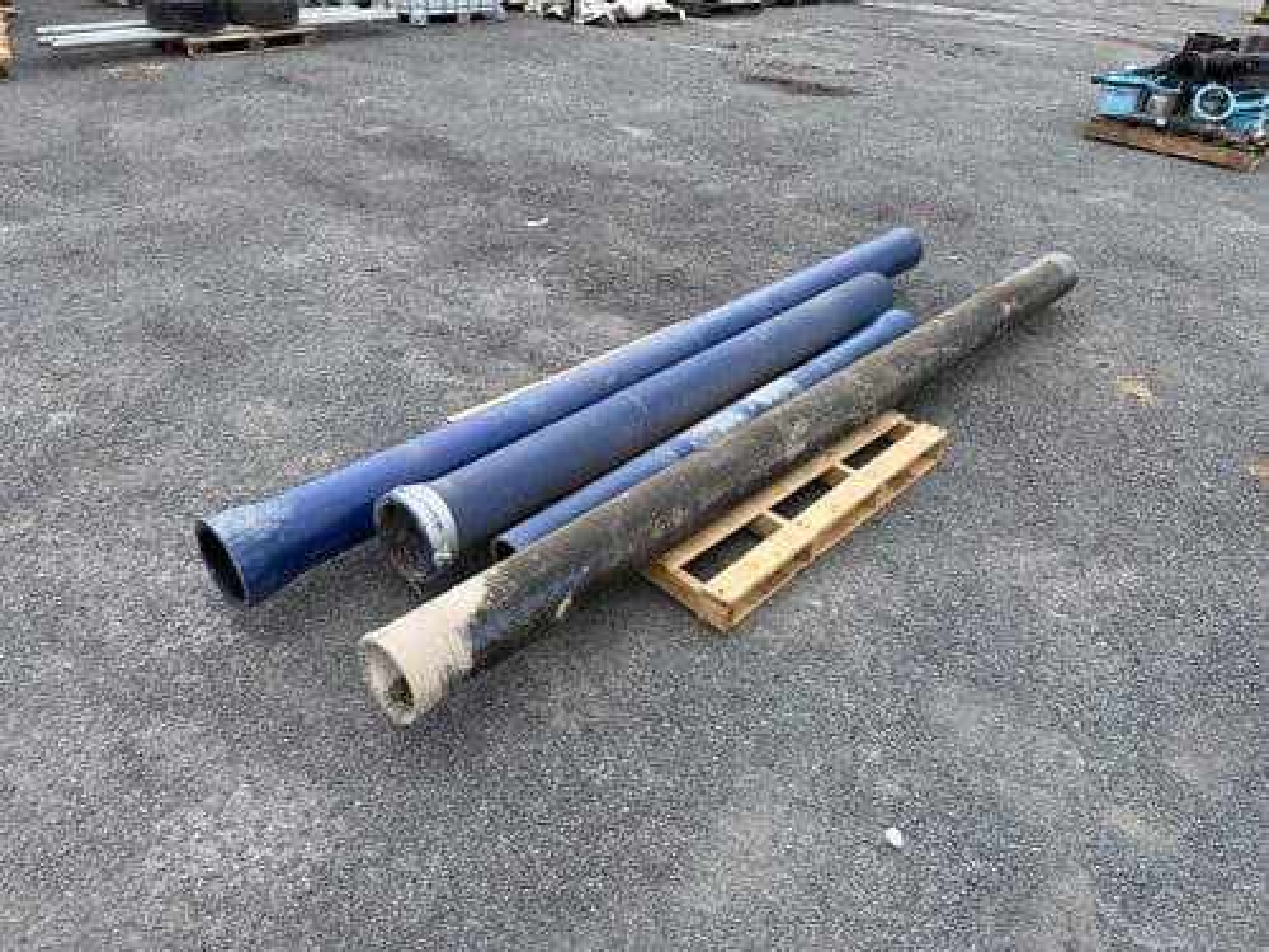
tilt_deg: -33.7
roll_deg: -1.4
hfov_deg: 71.6
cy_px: 476
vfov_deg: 56.8
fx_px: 880
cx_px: 634
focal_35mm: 24
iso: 80
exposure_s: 1/888
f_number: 1.78
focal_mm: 6.76
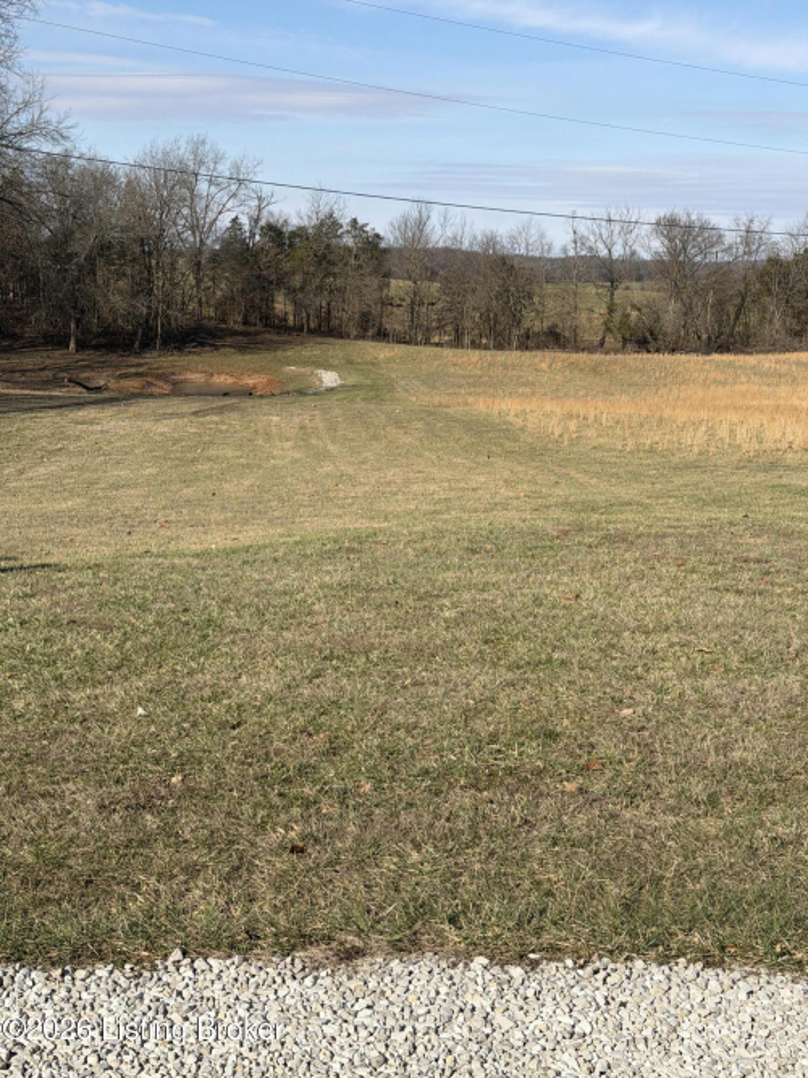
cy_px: 539
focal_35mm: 48
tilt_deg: -7.1
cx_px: 404
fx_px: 1494
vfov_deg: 39.7
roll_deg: -2.1
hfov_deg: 30.3
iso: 64
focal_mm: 6.76
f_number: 1.78
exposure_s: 1/6024
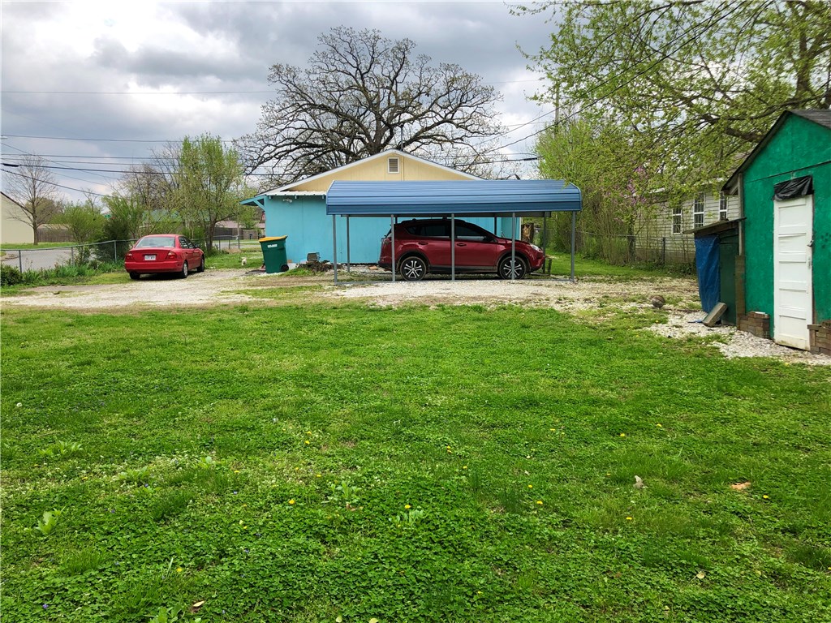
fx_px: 672
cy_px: 312
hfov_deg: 63.4
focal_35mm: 28
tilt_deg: -7.6
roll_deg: +0.2
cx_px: 416
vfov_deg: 49.7
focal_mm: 3.99
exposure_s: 1/1350
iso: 20
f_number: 1.8
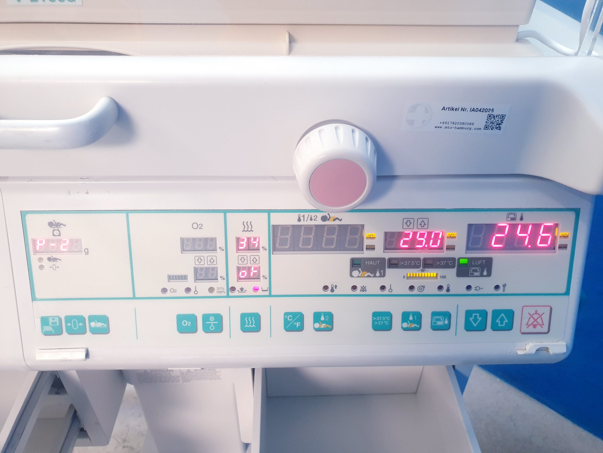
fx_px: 453
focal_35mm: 26
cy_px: 226
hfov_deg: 67.3
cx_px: 302
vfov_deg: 53.1
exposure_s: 1/50
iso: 320
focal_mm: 4.3
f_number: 2.4
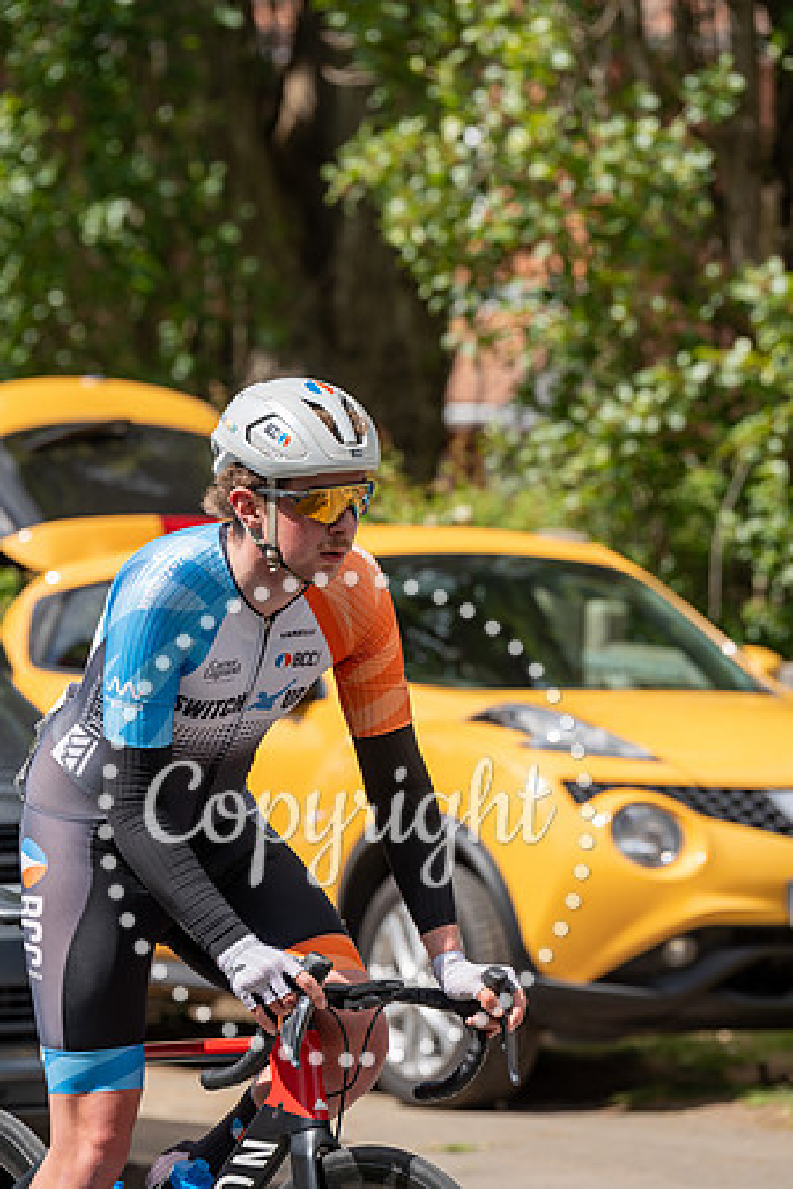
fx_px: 6608
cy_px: 594
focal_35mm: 200
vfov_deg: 10.3
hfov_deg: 6.9
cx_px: 396
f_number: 5.6
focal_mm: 200
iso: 250
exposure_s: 1/1000
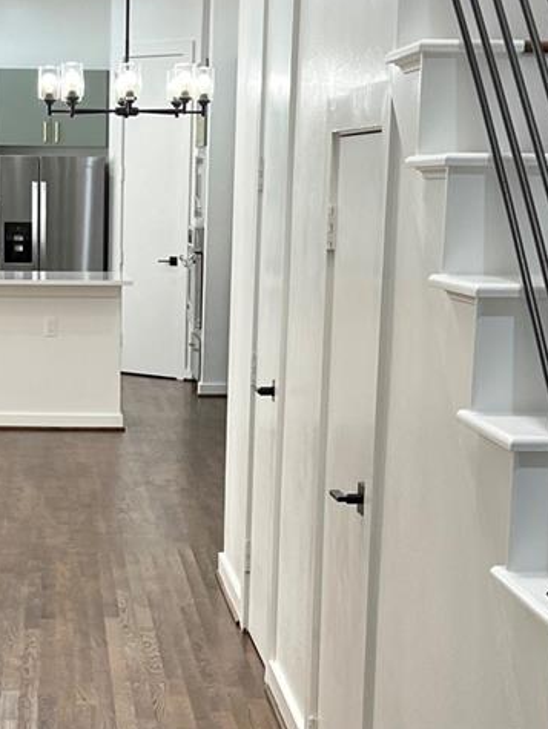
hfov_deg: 17.4
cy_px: 500
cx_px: 91
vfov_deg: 23.1
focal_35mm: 84
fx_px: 1771
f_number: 1.5
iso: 80
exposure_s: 1/120
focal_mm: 5.7
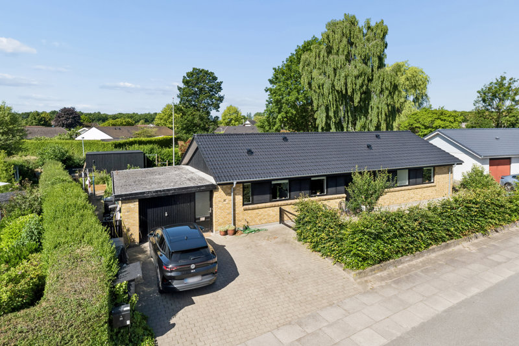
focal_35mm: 22
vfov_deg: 56.1
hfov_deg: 77.3
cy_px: 173
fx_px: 324
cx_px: 260
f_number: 8
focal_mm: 15
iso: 250
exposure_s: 1/640
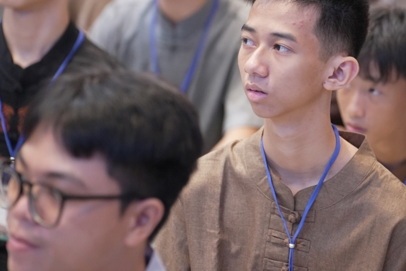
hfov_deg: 10.0
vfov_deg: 6.7
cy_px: 73
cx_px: 345
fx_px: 2312
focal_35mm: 205
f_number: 2.8
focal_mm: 110
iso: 4000
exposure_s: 1/125
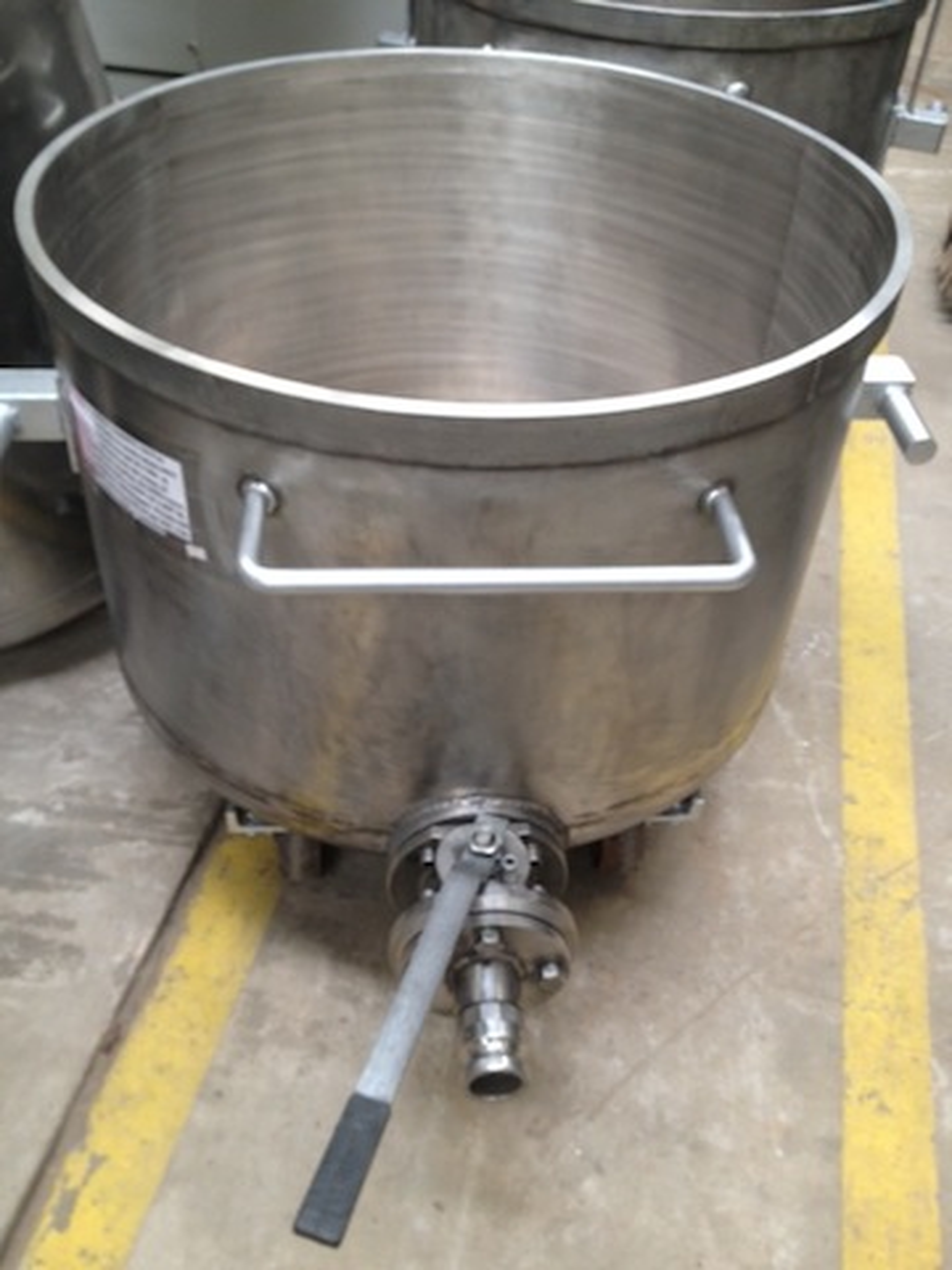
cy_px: 635
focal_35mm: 35
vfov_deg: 52.6
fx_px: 1283
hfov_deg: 40.7
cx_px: 476
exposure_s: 1/24
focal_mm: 4.28
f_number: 2.4
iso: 50
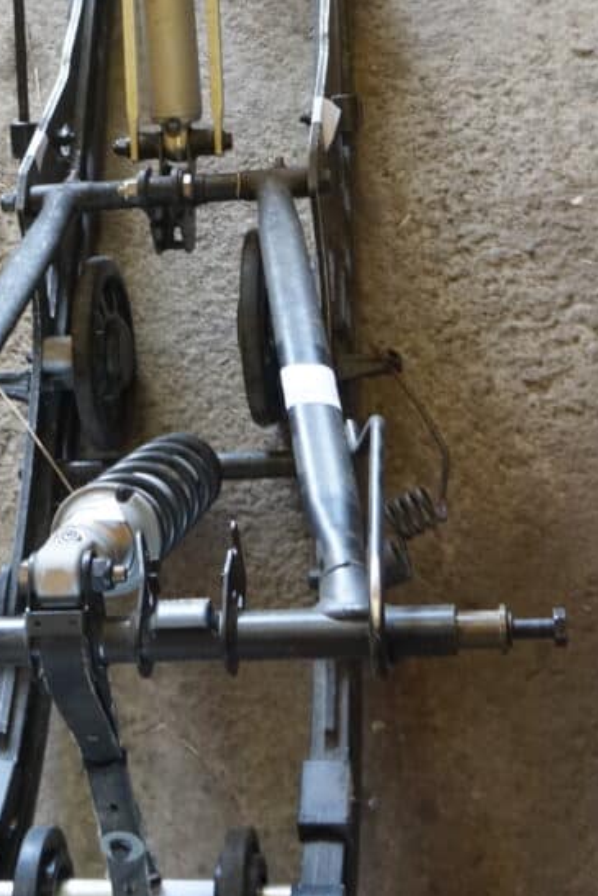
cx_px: 194
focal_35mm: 59
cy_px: 144
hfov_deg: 22.9
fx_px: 1467
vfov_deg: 32.7
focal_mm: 21
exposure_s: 1/60
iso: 1000
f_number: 4
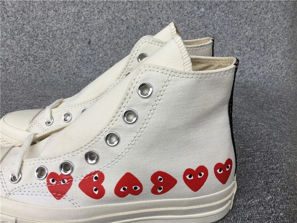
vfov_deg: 45.4
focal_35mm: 31
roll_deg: +0.2
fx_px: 266
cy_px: 112
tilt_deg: -26.3
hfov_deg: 58.4
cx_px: 148
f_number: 2.4
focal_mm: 3.3
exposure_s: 1/153
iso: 25
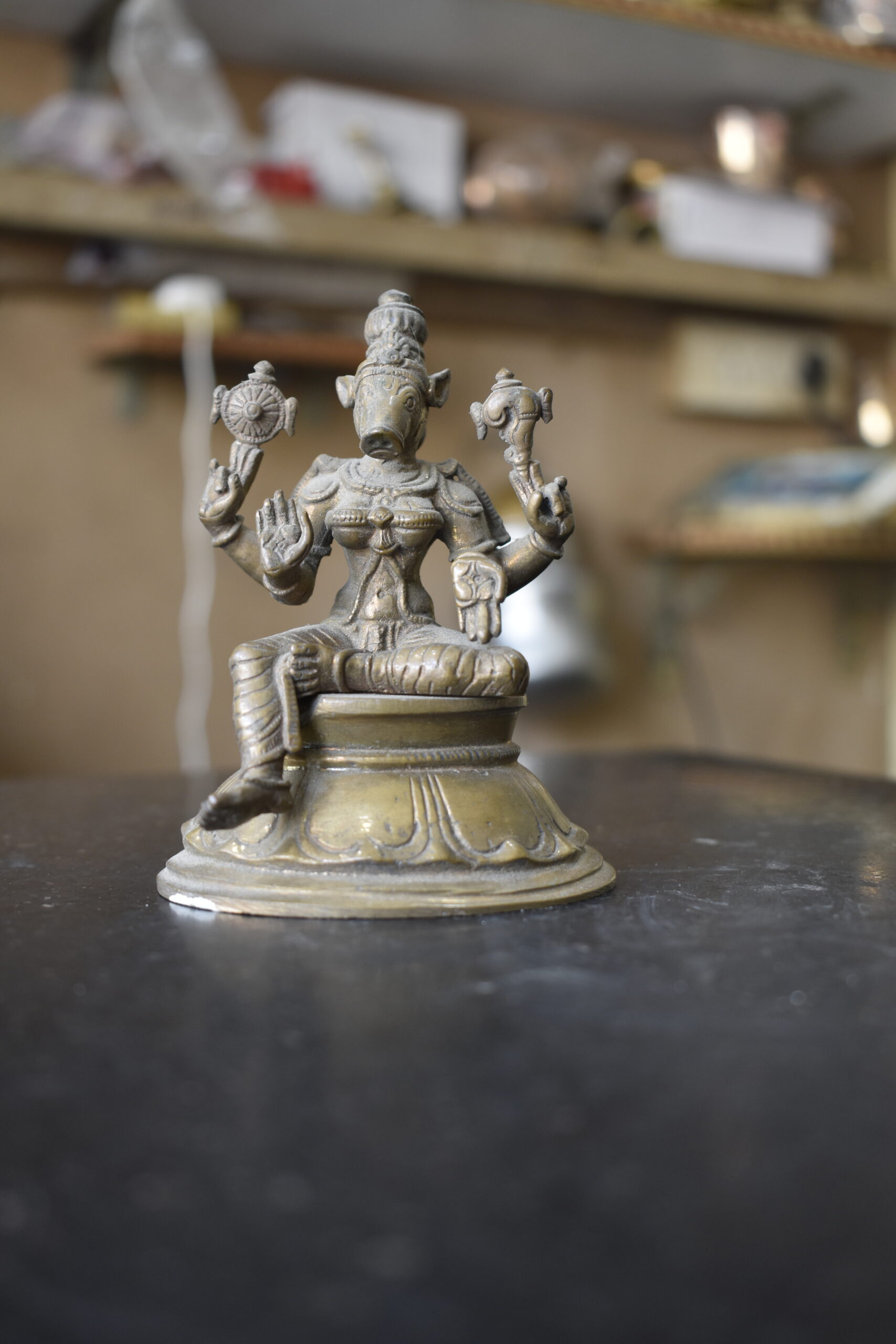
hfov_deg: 34.2
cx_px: 448
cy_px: 672
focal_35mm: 39
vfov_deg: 49.6
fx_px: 1456
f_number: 4
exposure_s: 1/30
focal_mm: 26
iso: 400
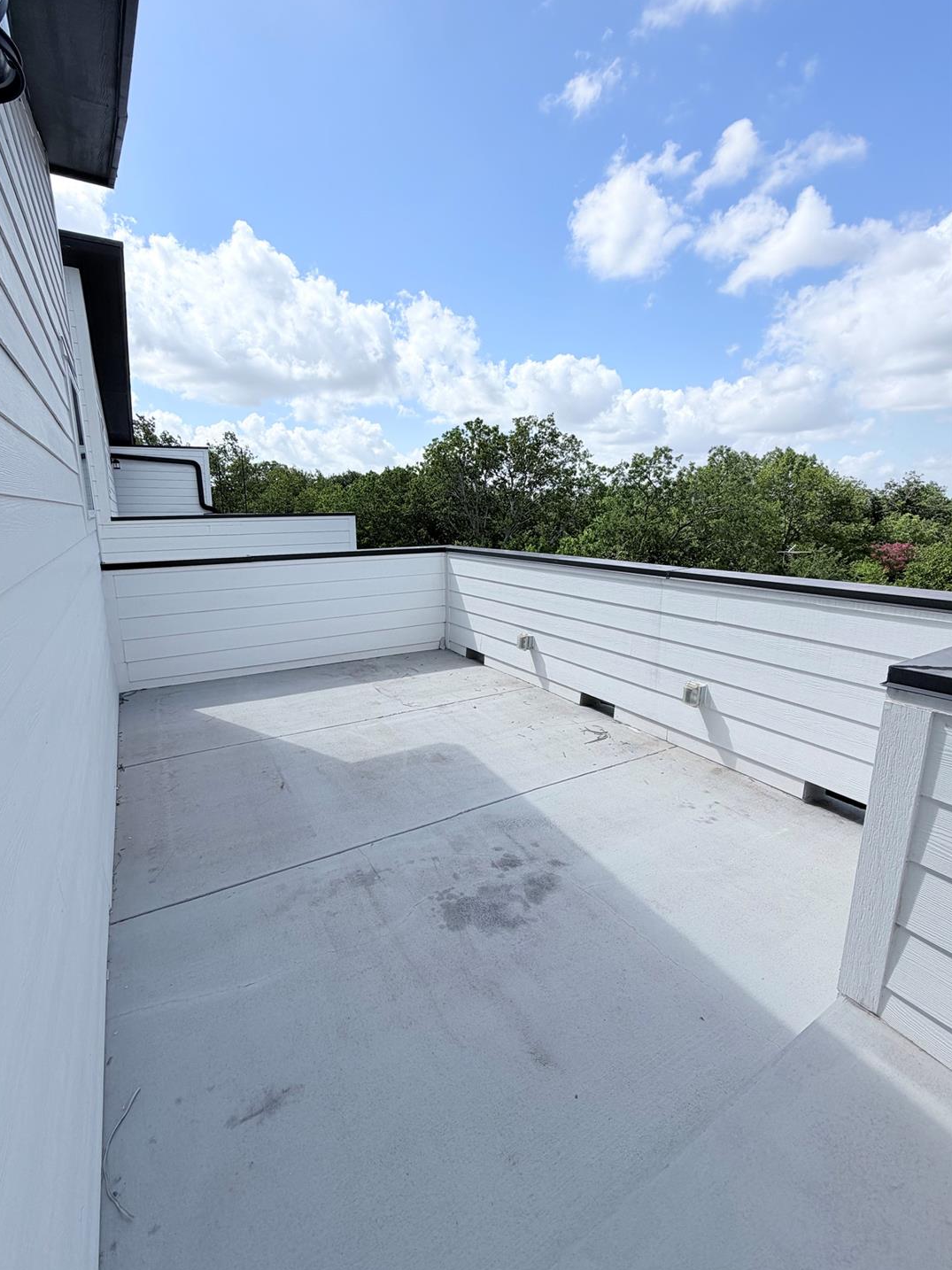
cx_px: 445
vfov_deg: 98.1
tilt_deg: -10.6
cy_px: 615
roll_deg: +0.7
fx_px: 550
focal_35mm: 15
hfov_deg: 81.6
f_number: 2.2
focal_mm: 2.22
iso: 20
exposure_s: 1/1001
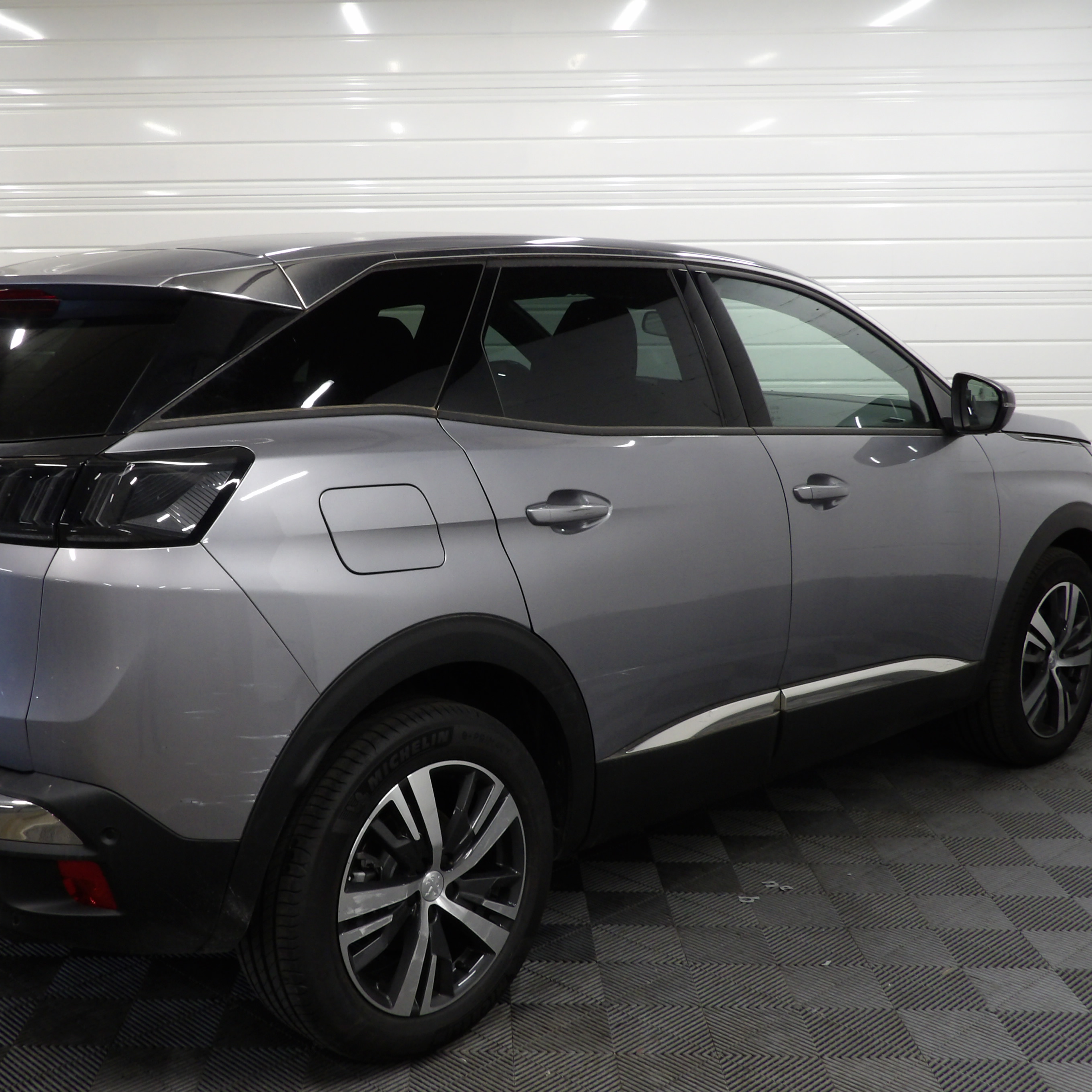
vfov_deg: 42.8
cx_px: 424
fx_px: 1392
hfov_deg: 42.6
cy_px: 545
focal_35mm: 39
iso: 200
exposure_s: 1/18
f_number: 3.6
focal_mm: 5.9
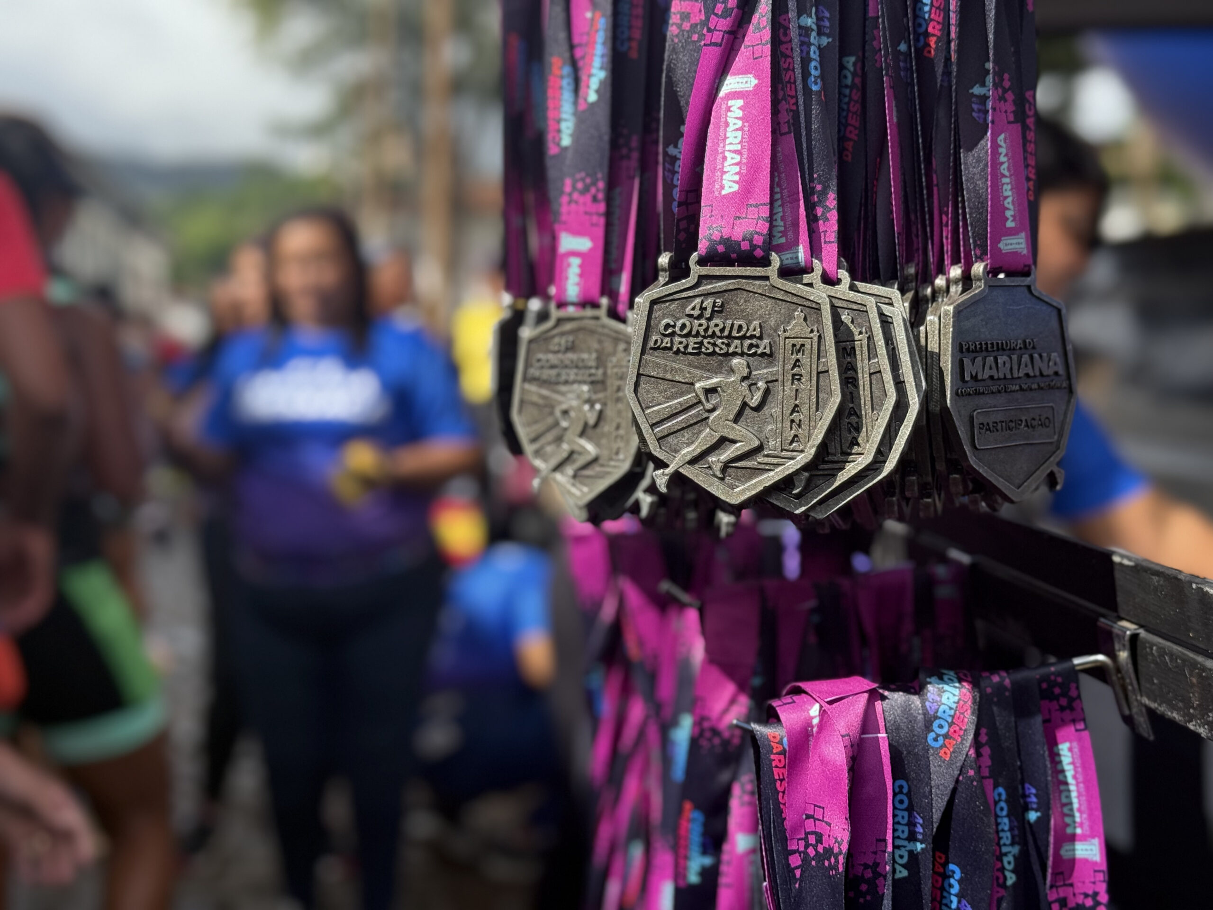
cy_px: 455
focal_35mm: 48
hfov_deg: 39.7
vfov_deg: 30.3
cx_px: 606
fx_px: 1682
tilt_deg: -1.4
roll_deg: +1.5
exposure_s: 1/2208
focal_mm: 6.76
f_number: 1.78
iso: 64
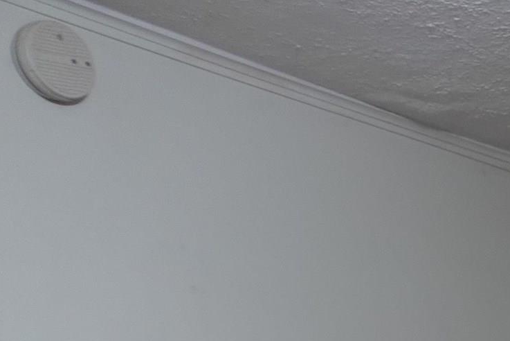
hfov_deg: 15.8
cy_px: 687
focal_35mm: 100
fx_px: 1417
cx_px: 1039
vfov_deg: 12.1
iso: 160
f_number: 1.8
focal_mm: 9.4
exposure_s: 1/30
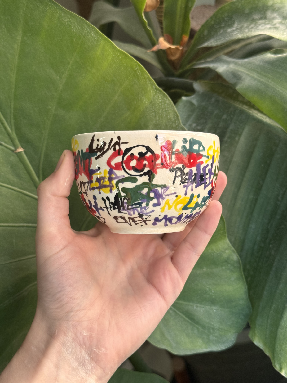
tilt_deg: -51.6
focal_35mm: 48
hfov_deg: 30.3
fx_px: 531
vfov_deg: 39.7
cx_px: 144
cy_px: 192
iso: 80
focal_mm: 6.76
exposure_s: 1/100
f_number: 1.78
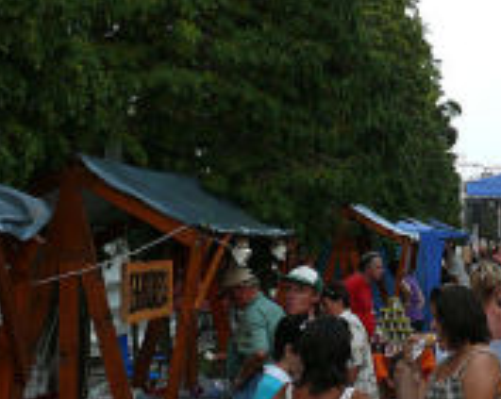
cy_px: 226
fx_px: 1288
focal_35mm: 87
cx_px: 493
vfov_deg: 17.6
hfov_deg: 21.3
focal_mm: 7.4
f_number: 4
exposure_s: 1/125
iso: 100
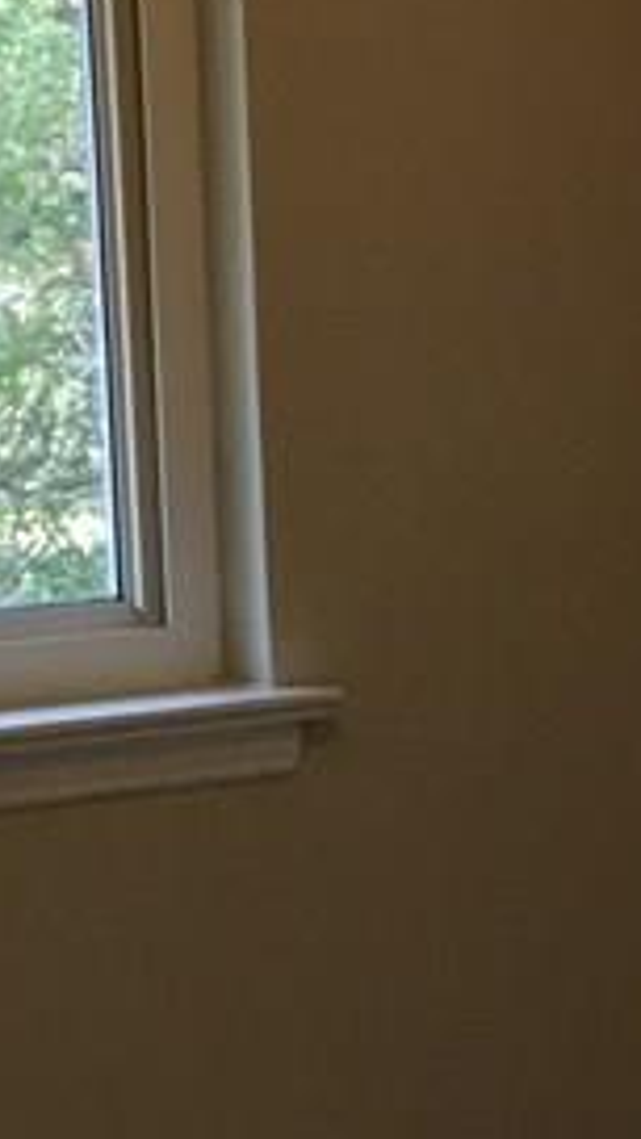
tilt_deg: -10.3
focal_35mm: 119
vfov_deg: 17.9
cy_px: 842
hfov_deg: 9.9
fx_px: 3596
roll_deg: -0.1
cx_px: 897
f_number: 2.2
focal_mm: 4.15
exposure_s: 1/30
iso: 80
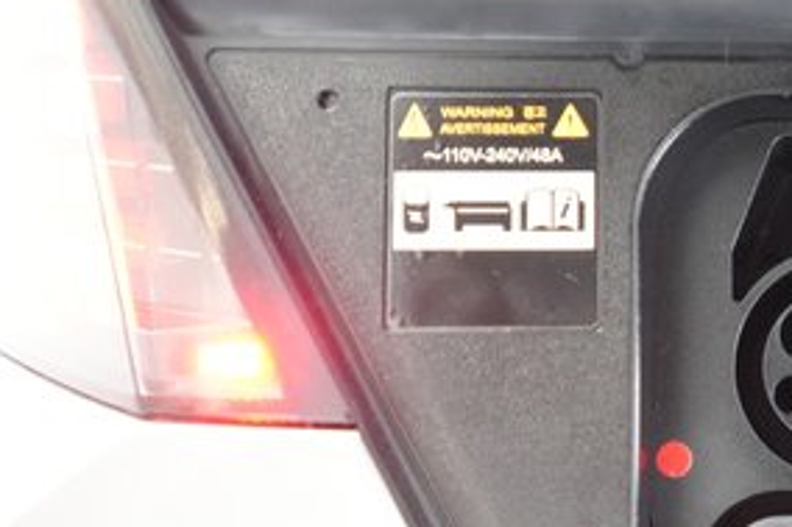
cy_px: 393
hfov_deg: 29.2
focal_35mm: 63
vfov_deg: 21.4
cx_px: 845
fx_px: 1385
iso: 12800
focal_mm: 28
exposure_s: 1/125
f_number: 2.8
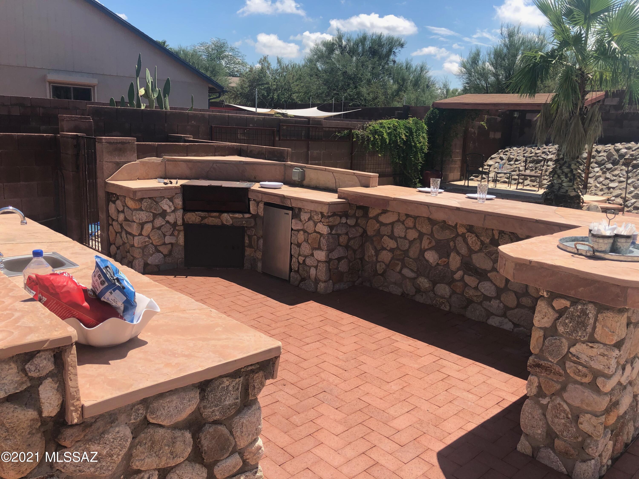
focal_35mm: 28
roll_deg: -1.6
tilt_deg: -12.8
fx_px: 517
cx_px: 320
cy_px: 240
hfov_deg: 63.4
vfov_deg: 49.7
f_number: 1.8
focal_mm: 4
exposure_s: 1/1845
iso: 20
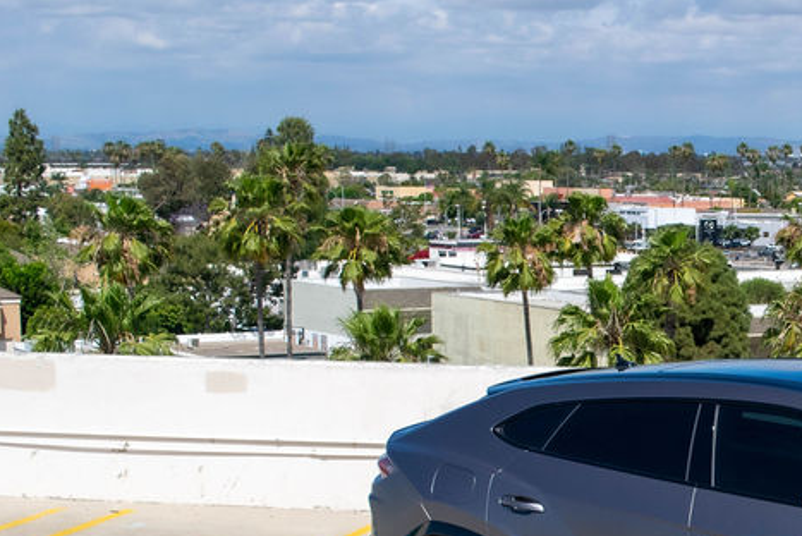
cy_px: 475
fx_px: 2051
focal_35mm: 92
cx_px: 874
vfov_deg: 14.7
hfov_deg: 21.1
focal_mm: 28
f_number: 8
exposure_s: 1/2000
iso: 400
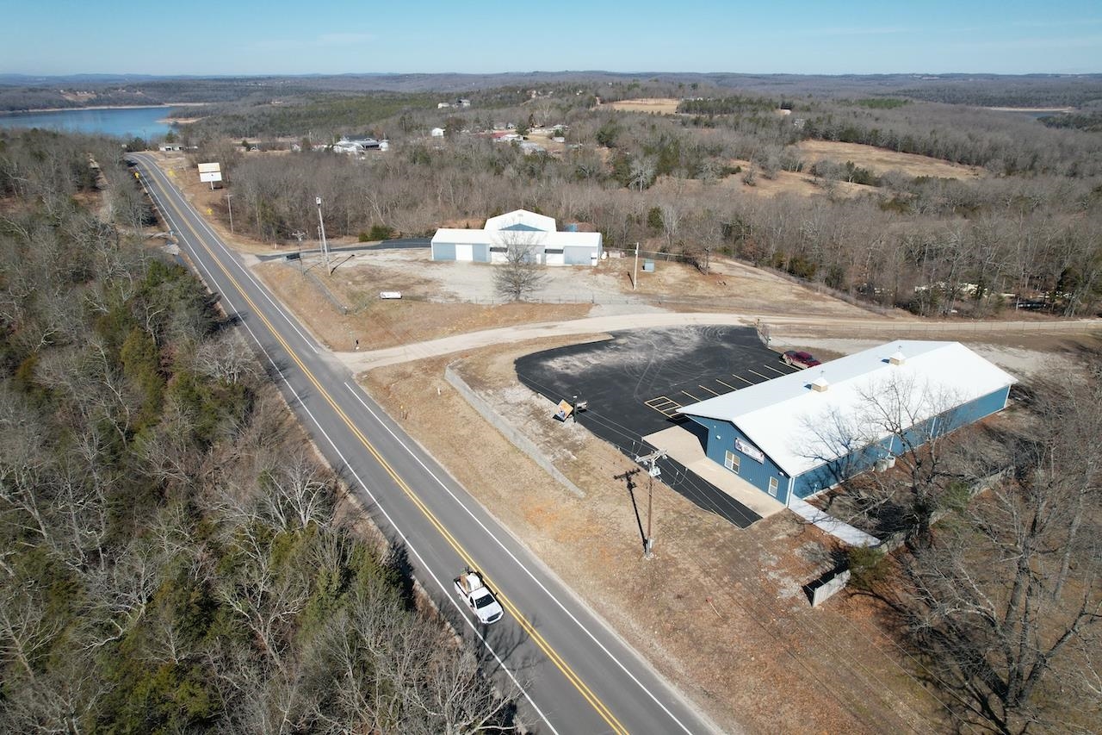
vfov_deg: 57.2
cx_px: 551
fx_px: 673
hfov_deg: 78.6
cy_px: 368
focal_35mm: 22
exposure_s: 1/320
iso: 130
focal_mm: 8.38
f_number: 2.8
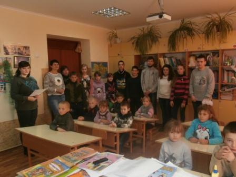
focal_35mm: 30
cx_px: 118
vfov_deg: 46.8
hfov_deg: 60.0
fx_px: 205
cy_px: 88
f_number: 3.5
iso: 200
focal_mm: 5.36
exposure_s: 1/30
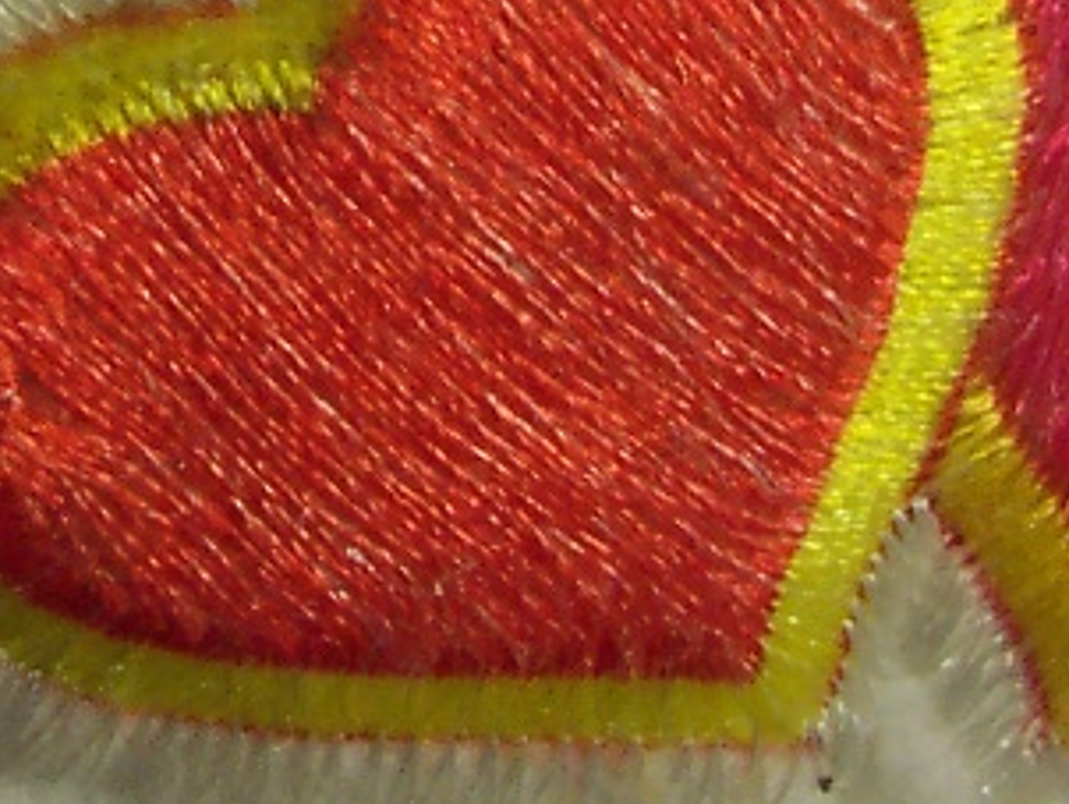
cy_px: -383
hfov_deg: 13.4
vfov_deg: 9.8
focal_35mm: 147
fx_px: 4543
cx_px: 453
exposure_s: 1/350
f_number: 2.8
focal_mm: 5.6
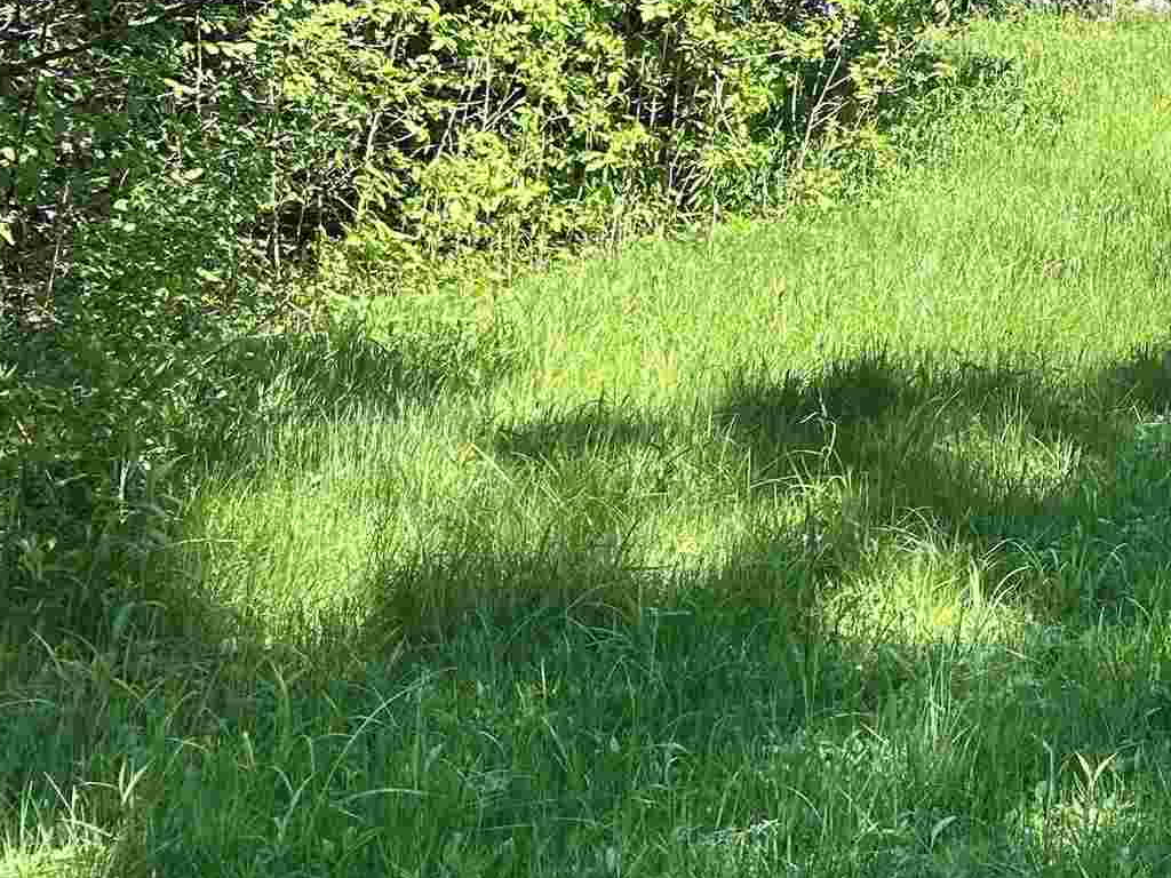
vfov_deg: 18.2
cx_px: 1683
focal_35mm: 78
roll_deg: +1.2
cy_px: -88
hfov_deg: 21.5
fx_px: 2639
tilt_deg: -0.4
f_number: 1.5
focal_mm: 5.7
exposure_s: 1/674
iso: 50
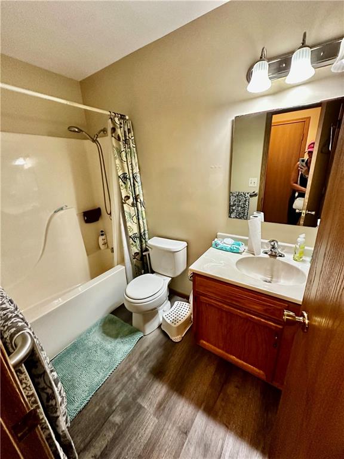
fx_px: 186
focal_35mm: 14
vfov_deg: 102.1
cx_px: 172
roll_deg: +2.1
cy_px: 230
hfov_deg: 85.7
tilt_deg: -17.3
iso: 500
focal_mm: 2.22
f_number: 2.2
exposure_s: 1/60
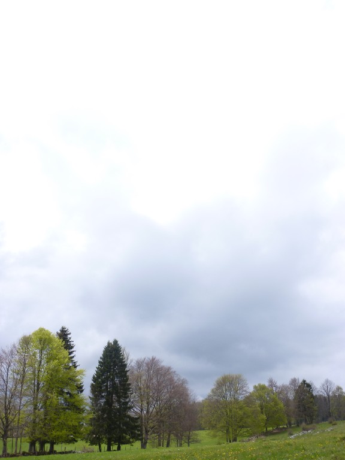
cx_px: 172
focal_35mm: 42
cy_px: 230
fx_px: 558
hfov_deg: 34.3
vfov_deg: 44.8
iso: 80
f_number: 4.5
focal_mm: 6.9
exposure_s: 1/500
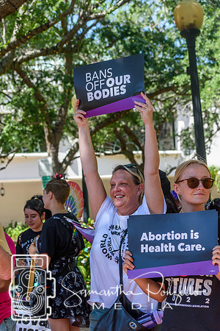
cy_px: 166
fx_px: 962
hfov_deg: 13.0
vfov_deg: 19.5
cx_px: 110
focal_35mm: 105
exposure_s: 1/500
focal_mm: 70
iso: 250
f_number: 5.6
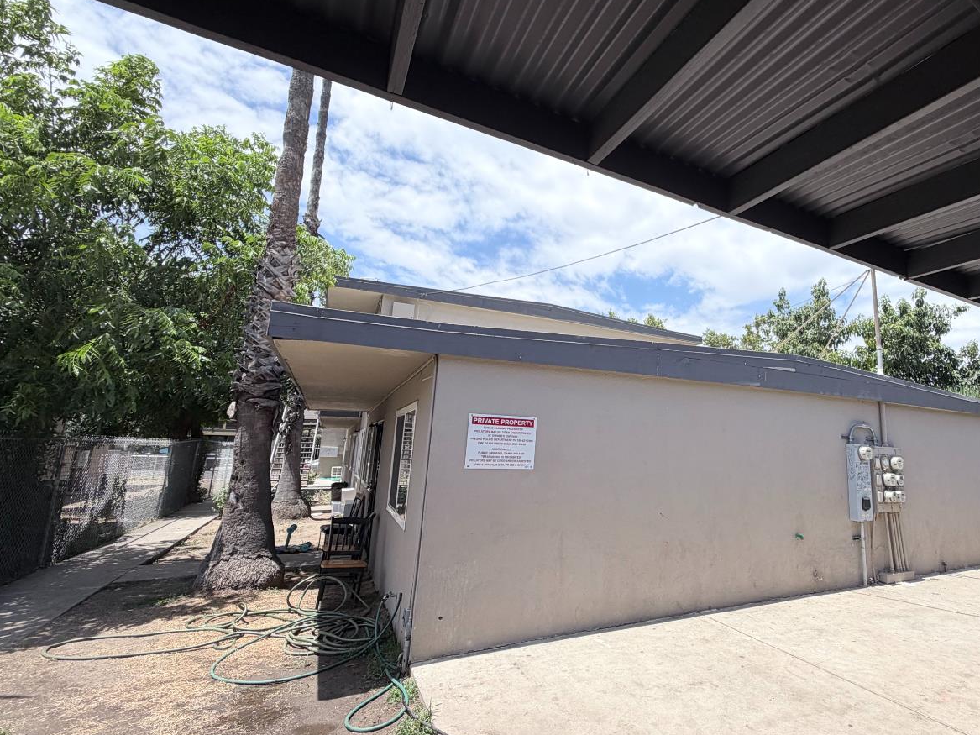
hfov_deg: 85.6
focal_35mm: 18
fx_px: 510
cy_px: 355
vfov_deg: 71.6
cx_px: 627
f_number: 2.2
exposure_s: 1/779
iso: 20
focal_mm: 2.22
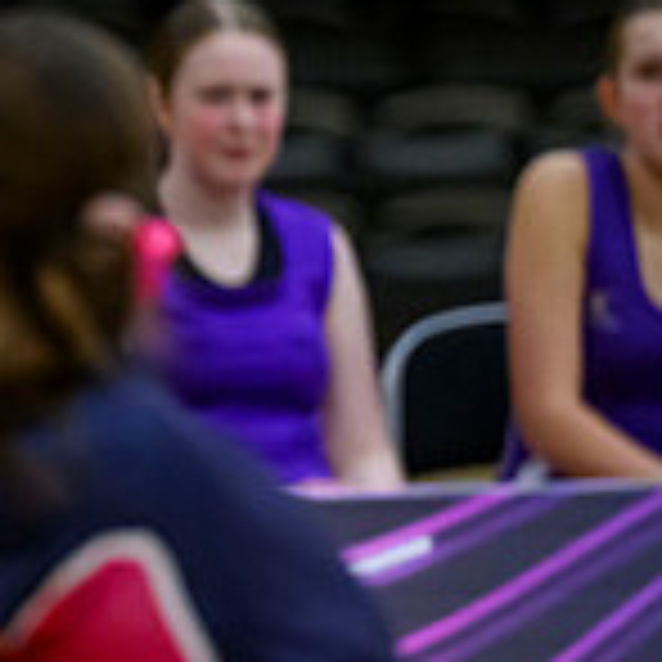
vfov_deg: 2.3
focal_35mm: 766
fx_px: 16574
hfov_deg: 2.3
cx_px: -422
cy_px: 351
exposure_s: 1/1000
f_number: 3.5
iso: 6400
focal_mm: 200
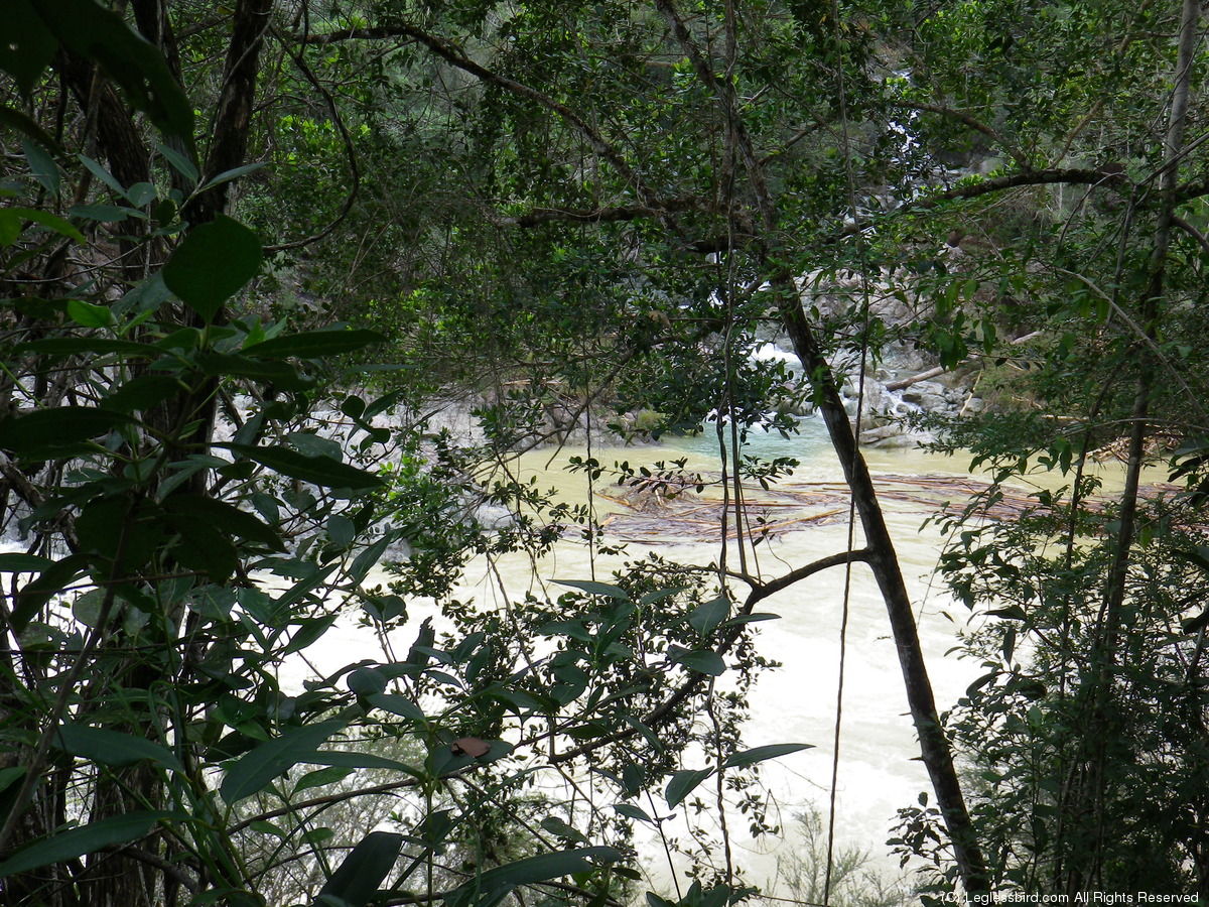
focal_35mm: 49
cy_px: 454
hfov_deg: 38.9
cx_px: 604
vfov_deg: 29.7
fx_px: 1711
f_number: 4.2
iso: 80
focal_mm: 8.7
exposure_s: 1/100
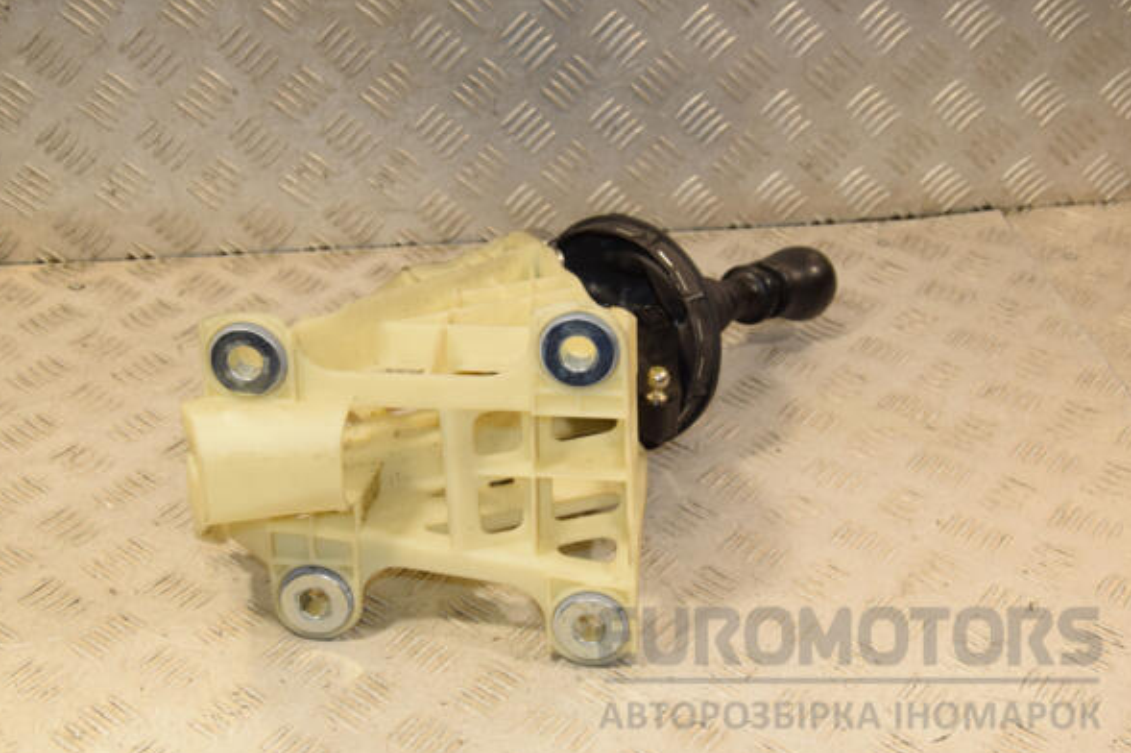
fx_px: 1680
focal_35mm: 54
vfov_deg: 25.3
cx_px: 563
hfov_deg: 37.2
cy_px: 380
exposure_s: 1/200
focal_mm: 35
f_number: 7.1
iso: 800
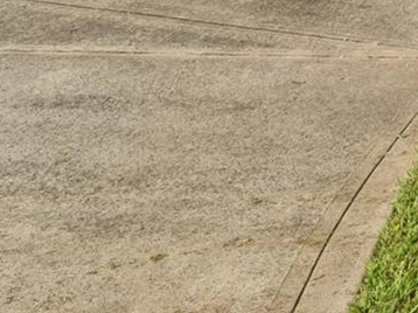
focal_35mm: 111
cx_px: 1089
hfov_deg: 12.5
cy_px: -347
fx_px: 1334
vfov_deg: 11.7
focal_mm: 20.1
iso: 100
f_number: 22
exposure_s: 1/40
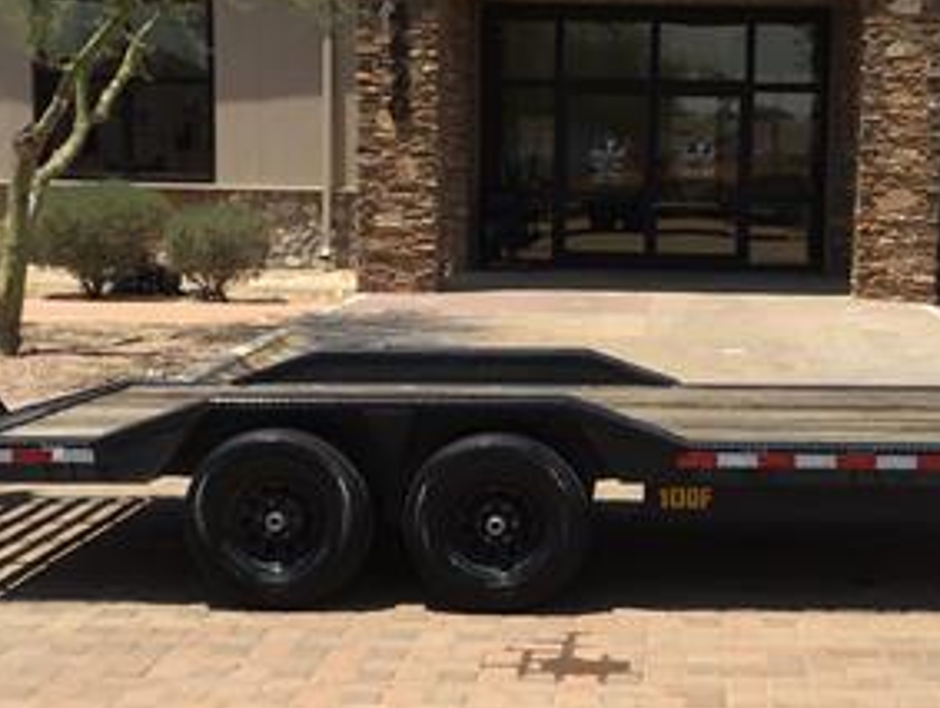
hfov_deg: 27.6
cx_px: 608
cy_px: 389
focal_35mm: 70
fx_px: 1903
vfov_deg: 21.1
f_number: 2.4
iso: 25
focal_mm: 3.3
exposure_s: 1/1567
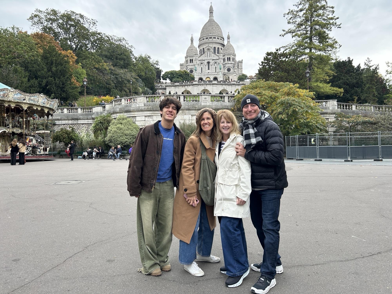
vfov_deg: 53.1
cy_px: 147
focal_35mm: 26
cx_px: 196
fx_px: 294
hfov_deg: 67.3
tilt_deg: +1.6
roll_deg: +0.9
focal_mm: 5.7
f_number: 1.5
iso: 50
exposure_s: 1/264
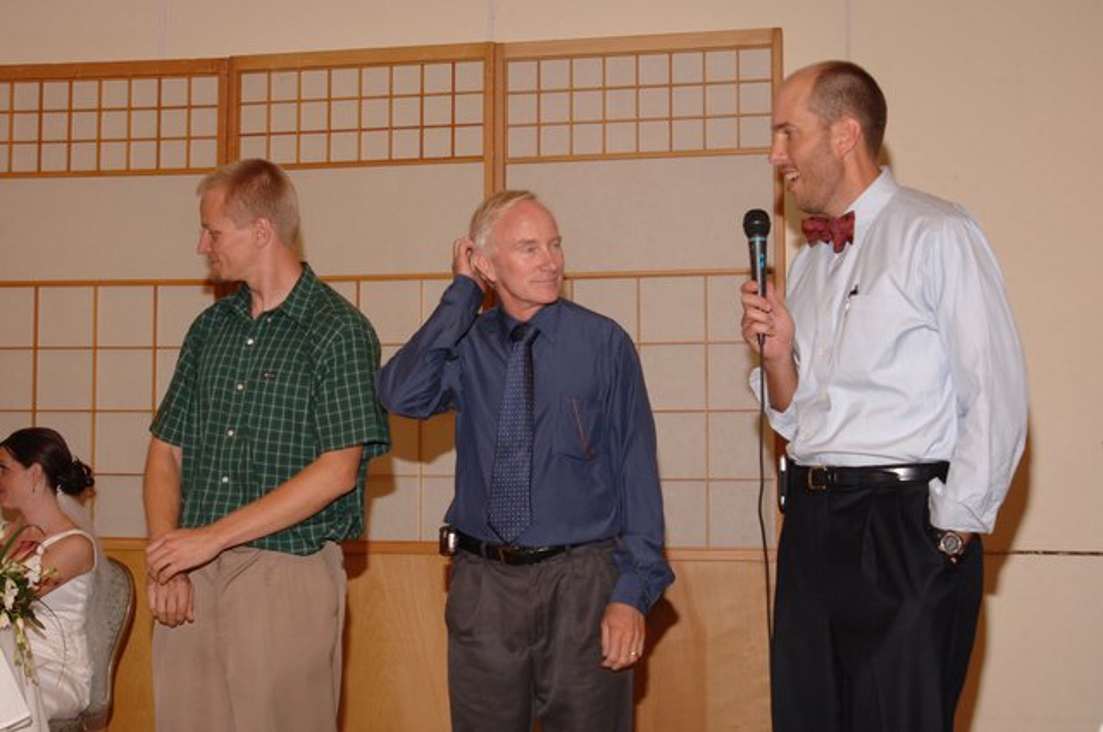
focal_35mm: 57
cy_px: 366
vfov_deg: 23.7
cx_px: 552
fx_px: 1744
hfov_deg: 35.1
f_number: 5
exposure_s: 1/40
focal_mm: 38
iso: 400
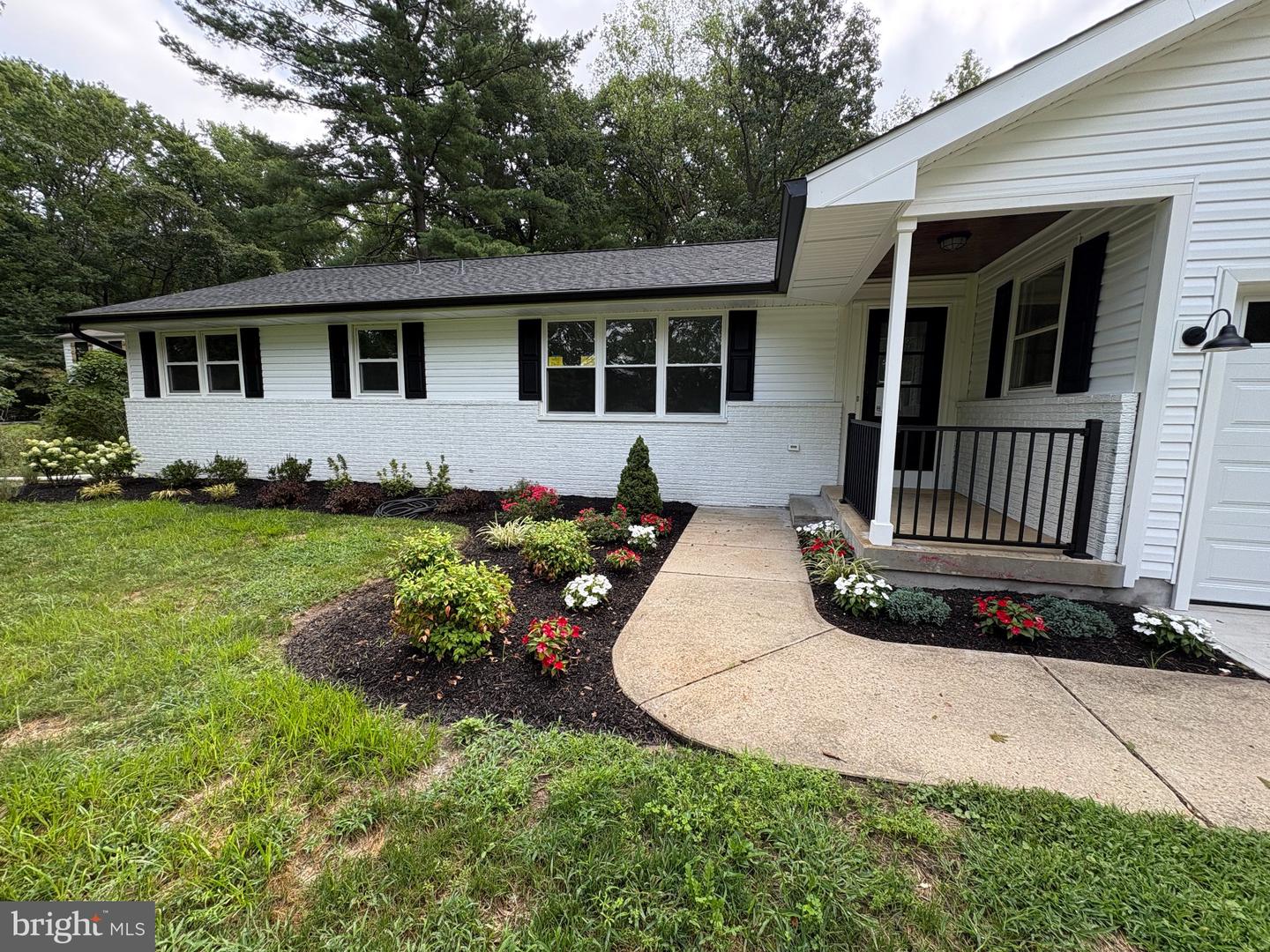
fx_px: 514
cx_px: 635
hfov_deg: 102.1
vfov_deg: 85.7
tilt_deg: -7.3
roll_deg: -0.6
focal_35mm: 14
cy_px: 476
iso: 40
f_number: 2.2
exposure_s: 1/390
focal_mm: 2.22
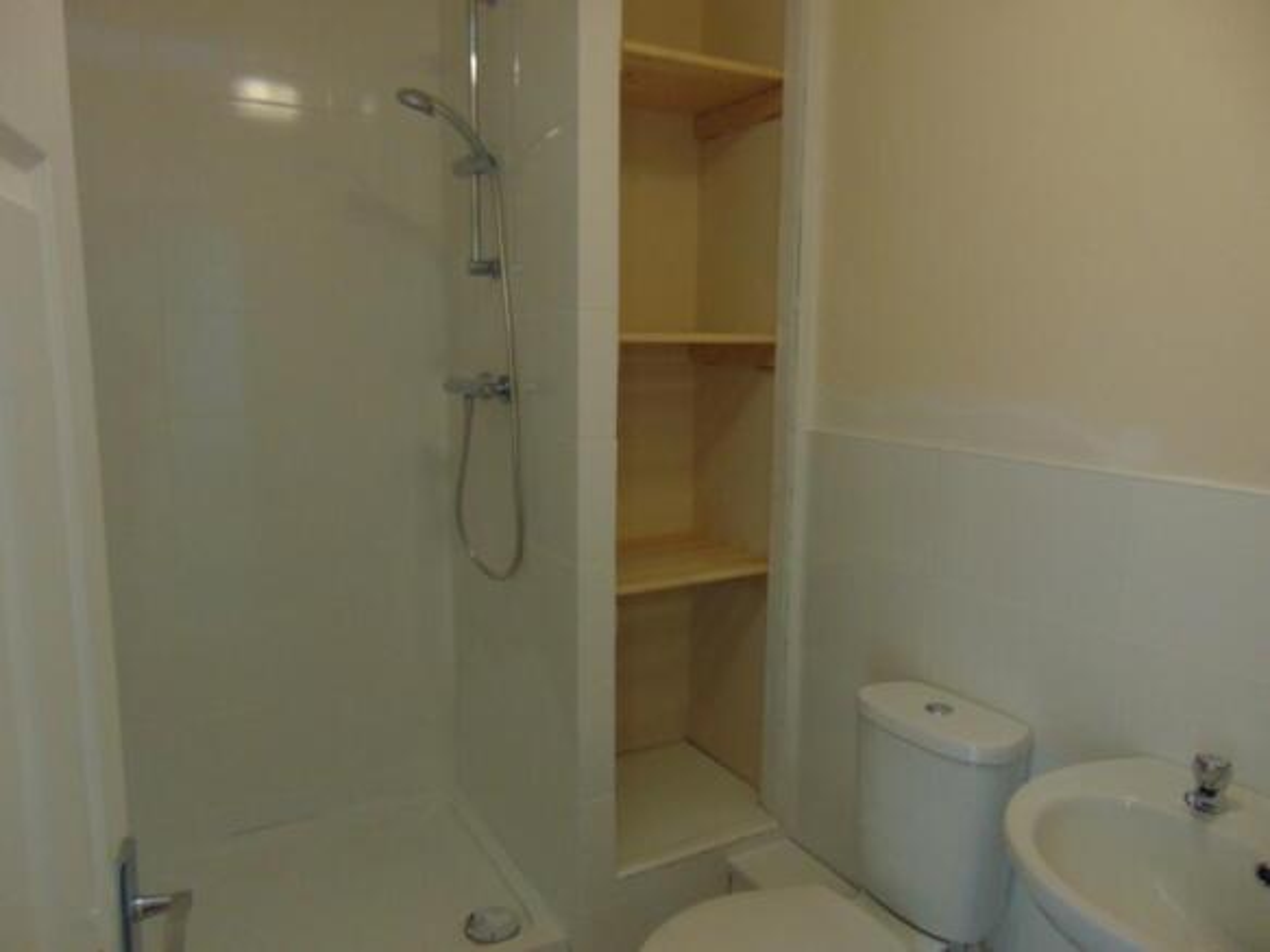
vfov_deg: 54.9
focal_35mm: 25
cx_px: 635
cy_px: 476
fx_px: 917
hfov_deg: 69.4
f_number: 3
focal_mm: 4.5
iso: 160
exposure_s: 1/30
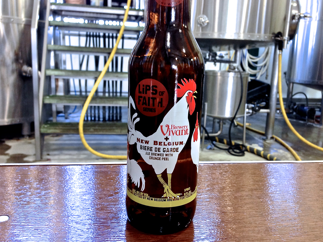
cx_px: 162
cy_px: 121
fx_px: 308
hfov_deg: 55.4
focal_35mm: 33
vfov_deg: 42.9
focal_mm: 4.13
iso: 125
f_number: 2.4
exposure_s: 1/20
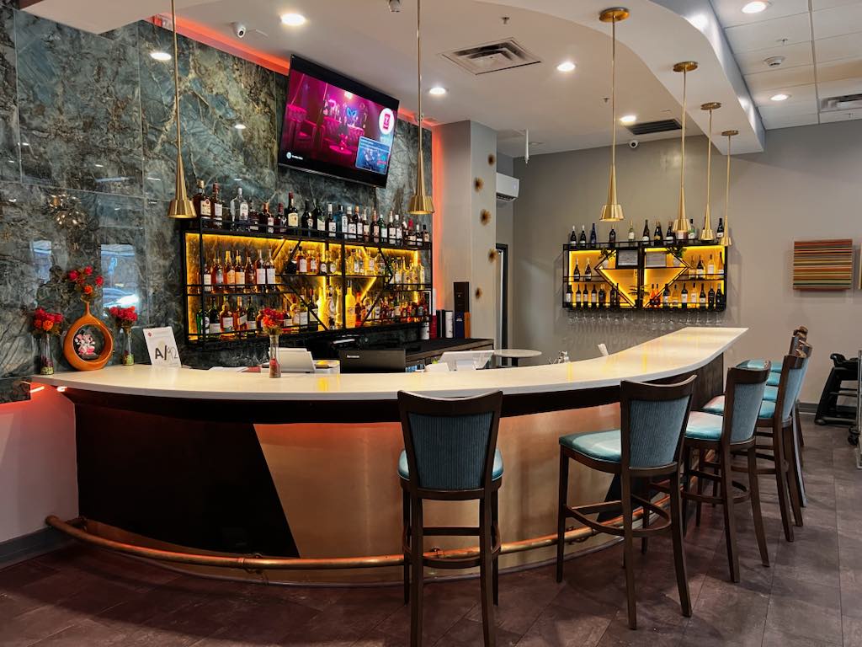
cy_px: 324
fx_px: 647
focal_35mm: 26
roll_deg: +0.3
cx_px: 431
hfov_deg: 67.3
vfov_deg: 53.1
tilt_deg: -4.8
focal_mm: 5.7
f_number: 1.5
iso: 250
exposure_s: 1/60
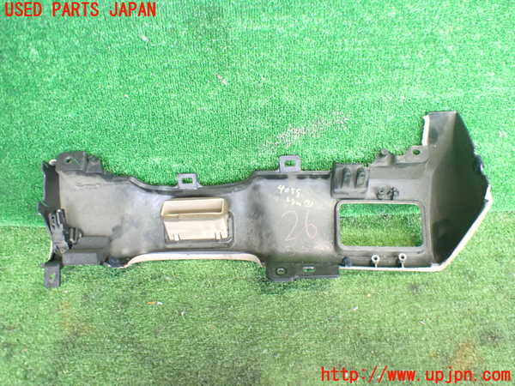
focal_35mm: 30
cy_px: 193
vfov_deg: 46.8
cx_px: 258
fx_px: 446
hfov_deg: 60.0
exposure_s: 1/40
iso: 800
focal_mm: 5.4
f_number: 2.3
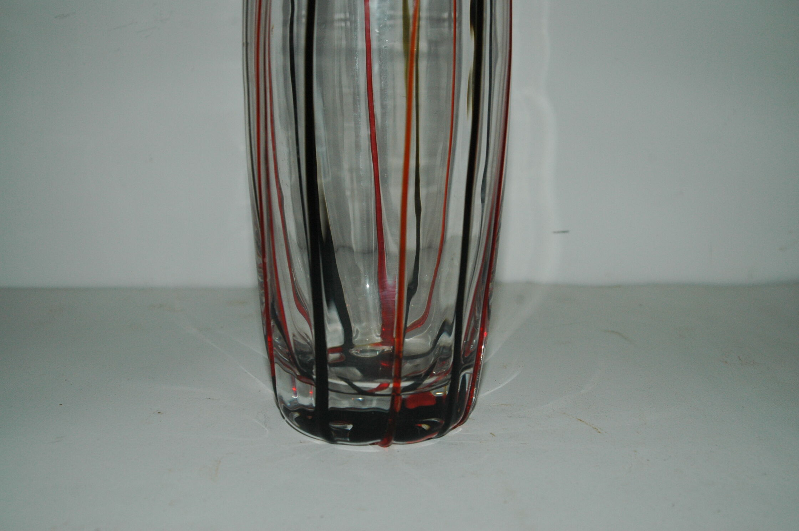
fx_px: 931
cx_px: 400
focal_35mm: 42
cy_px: 266
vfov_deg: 31.8
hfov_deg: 46.4
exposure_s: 1/125
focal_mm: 28
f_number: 7.1
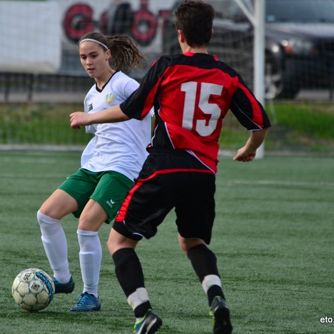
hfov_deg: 3.0
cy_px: 167
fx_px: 6331
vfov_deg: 3.0
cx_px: 104
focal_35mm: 580
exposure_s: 1/640
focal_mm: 300
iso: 200
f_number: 5.6
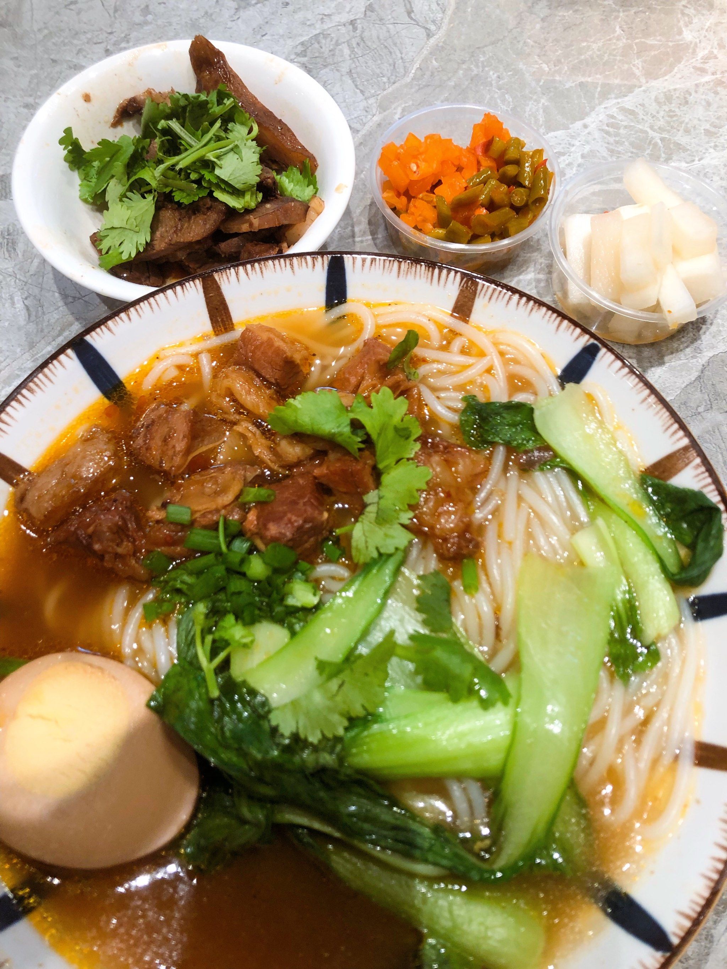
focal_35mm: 28
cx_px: 364
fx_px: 784
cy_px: 484
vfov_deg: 63.4
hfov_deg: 49.8
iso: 25
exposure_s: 1/33
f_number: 1.8
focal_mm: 3.99
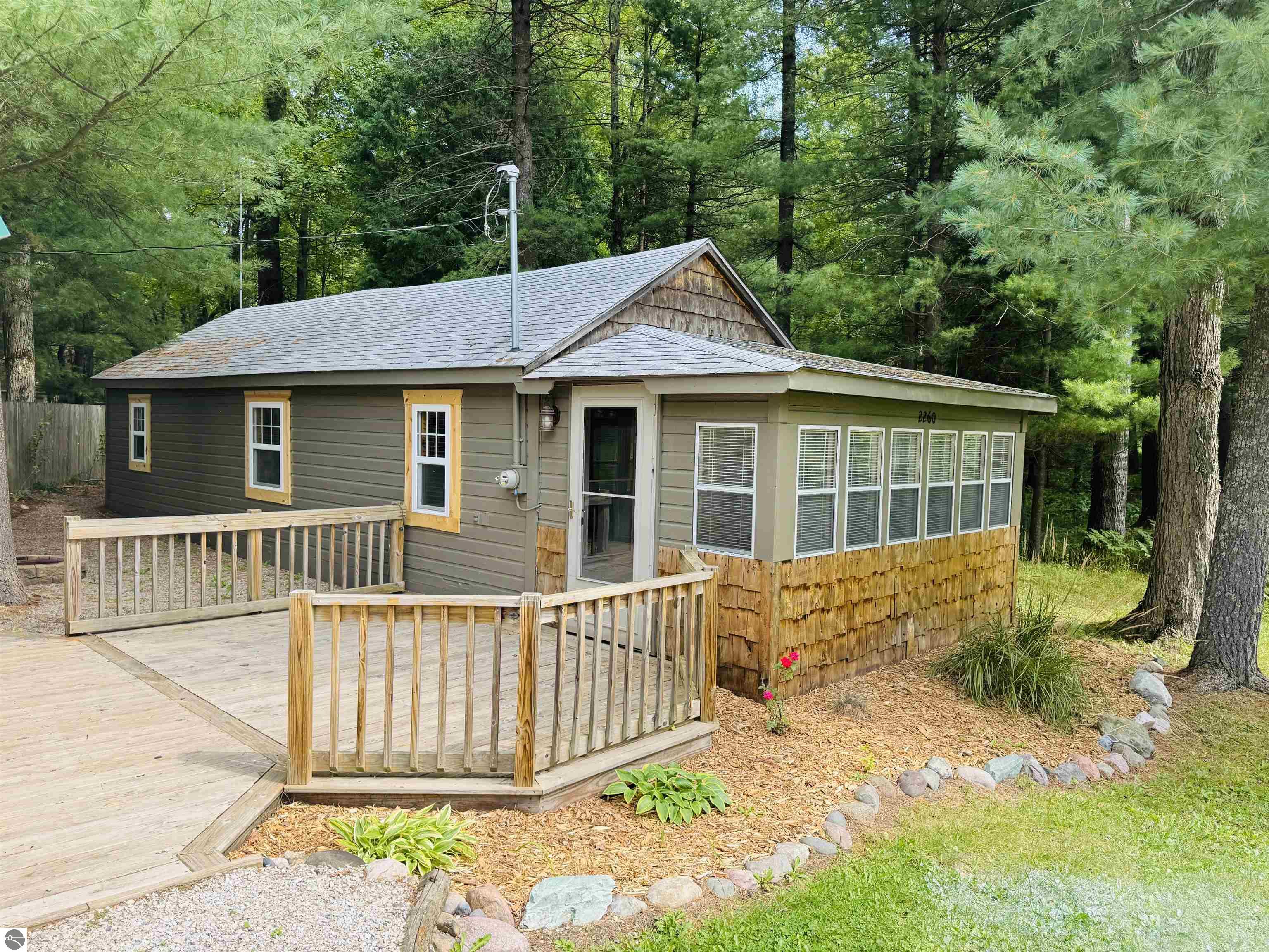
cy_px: 476
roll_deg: -1.8
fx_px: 880
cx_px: 634
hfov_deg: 71.6
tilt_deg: -4.1
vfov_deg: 56.8
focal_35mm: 24
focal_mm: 6.76
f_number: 1.78
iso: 80
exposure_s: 1/782
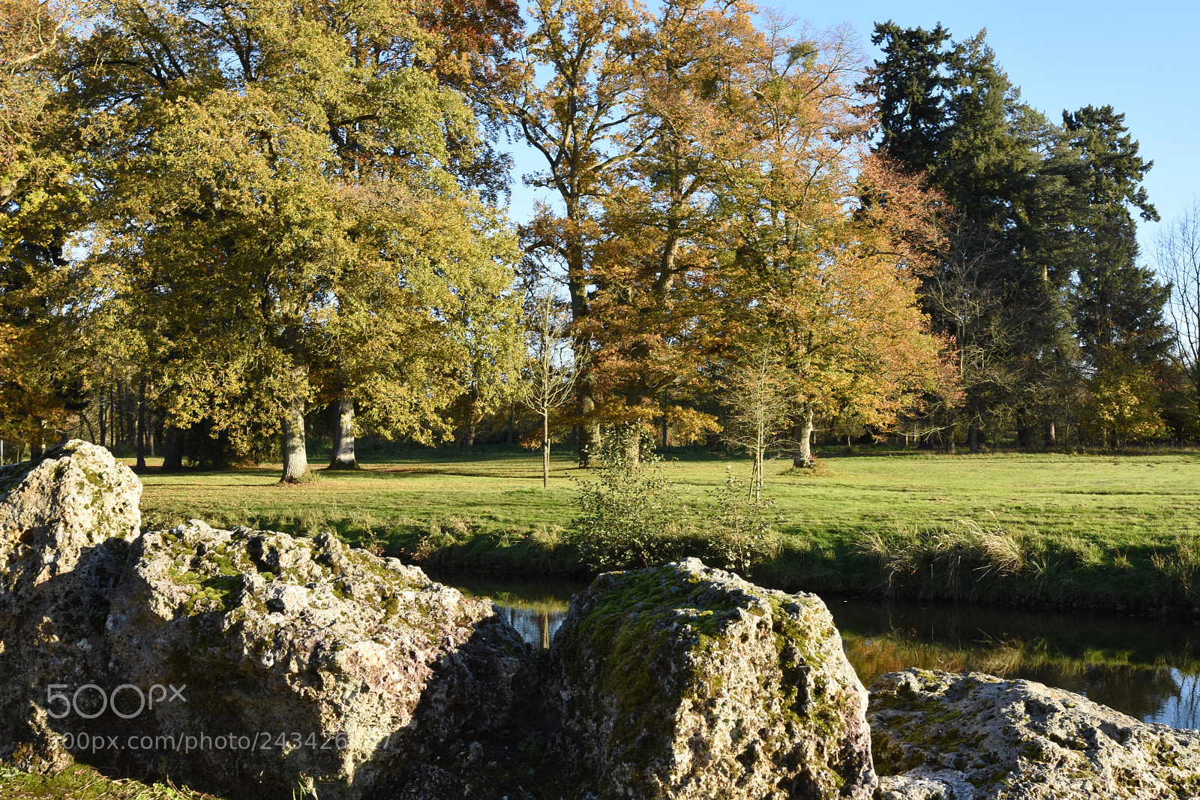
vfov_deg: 36.9
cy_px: 400
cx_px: 600
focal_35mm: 36
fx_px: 1200
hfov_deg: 53.1
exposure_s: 1/100
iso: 400
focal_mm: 24
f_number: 11
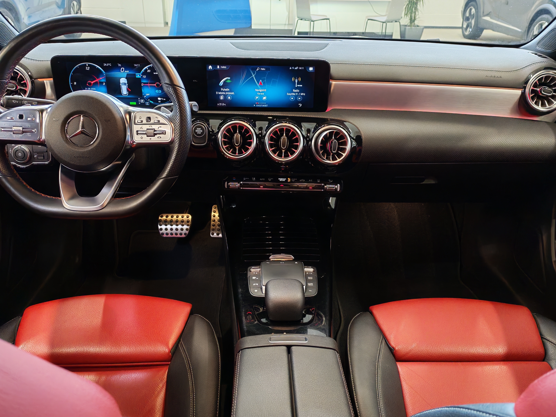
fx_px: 482
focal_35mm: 30
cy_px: 208
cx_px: 278
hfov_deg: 60.0
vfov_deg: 46.8
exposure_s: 1/100
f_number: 1.9
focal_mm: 6.12
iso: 1153
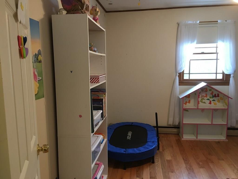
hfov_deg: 61.7
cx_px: 119
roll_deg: +1.1
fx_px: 199
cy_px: 90
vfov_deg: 48.2
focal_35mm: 29
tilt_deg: -6.7
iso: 100
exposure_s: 1/15
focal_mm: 4.15
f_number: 2.2
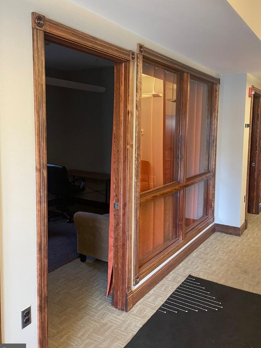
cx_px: 114
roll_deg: +0.1
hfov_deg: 45.3
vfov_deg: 58.3
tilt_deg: -5.4
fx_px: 312
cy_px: 158
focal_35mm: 31
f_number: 1.6
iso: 200
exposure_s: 1/60
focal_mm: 4.2
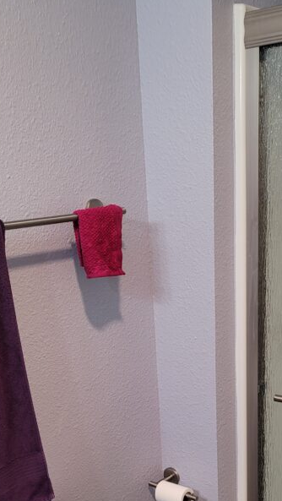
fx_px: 624
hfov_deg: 25.4
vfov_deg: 41.6
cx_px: 163
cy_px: 411
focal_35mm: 47
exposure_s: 1/59
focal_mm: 7
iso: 200
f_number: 1.8
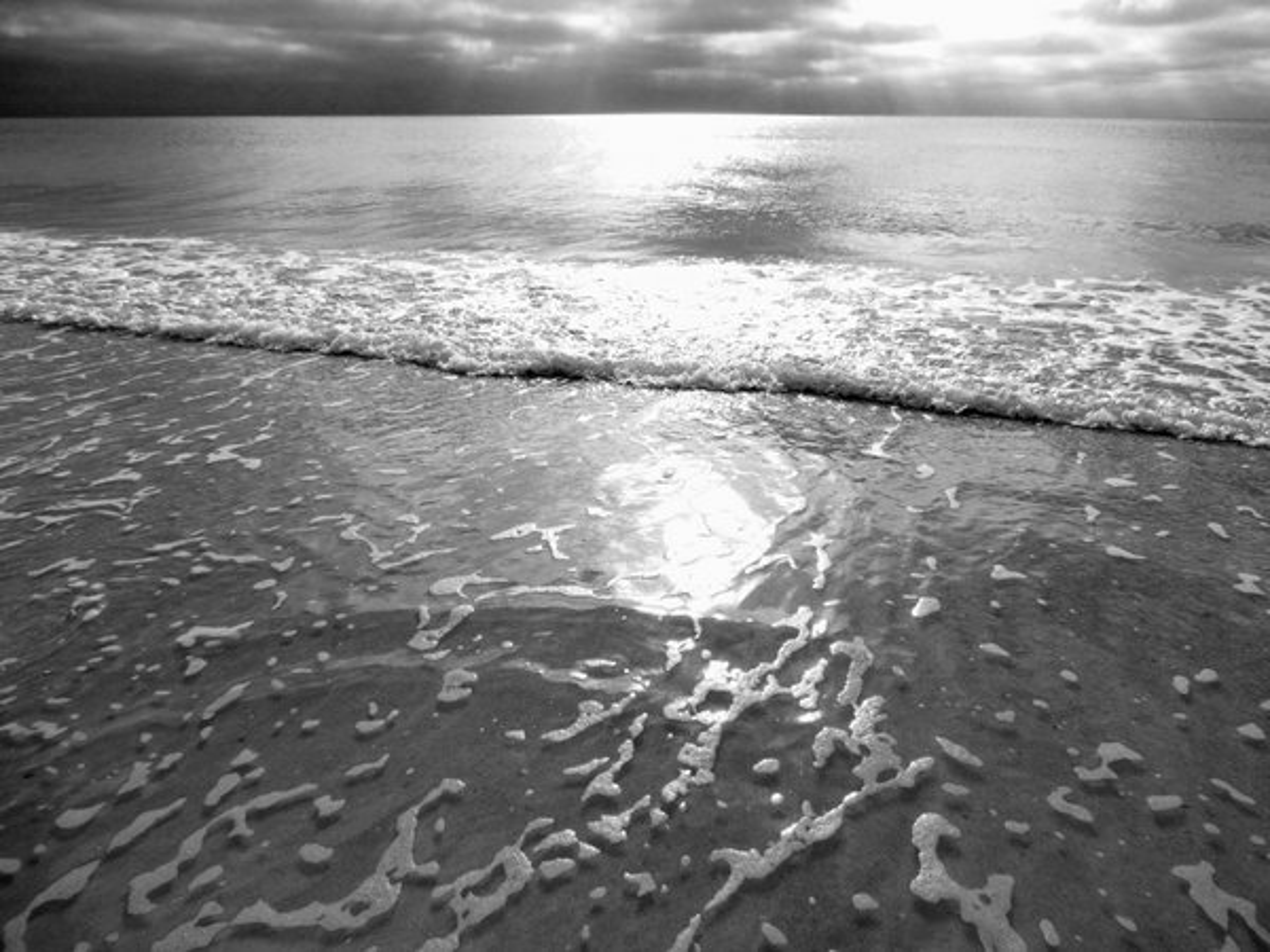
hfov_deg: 81.7
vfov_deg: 66.0
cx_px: 635
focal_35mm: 20
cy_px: 476
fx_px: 734
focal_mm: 3.58
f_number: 2.8
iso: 100
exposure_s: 1/2000
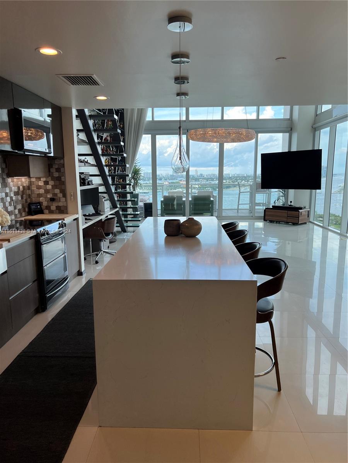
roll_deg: +0.1
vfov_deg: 67.3
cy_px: 232
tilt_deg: -10.3
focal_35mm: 26
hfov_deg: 53.1
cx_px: 174
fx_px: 349
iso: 50
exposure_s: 1/324
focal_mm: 5.7
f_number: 1.5
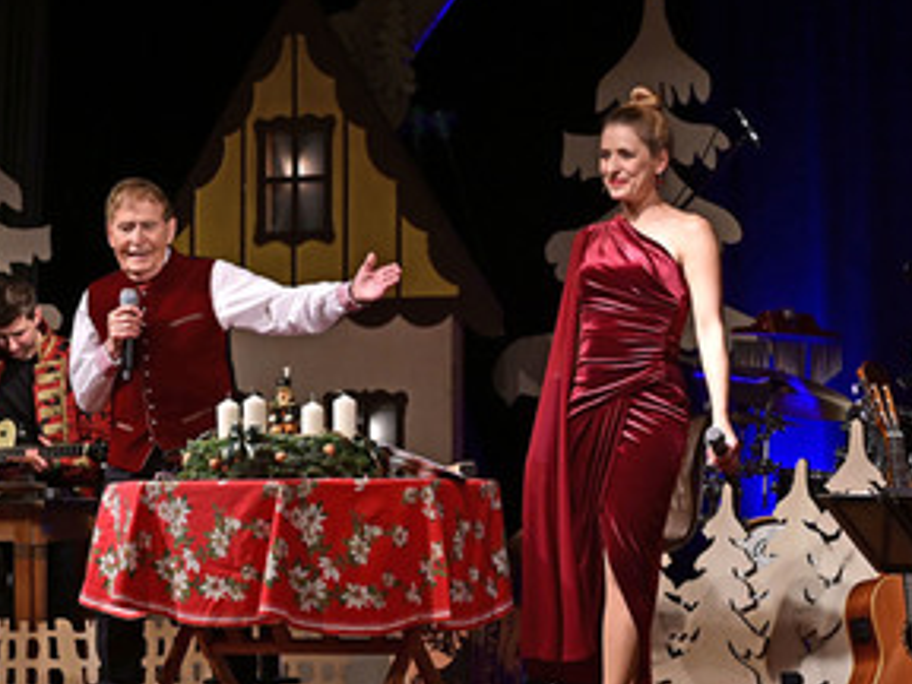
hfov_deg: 17.3
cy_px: 431
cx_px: 648
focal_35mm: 113
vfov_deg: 13.1
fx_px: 2977
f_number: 6.3
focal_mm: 75
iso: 1250
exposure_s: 1/160
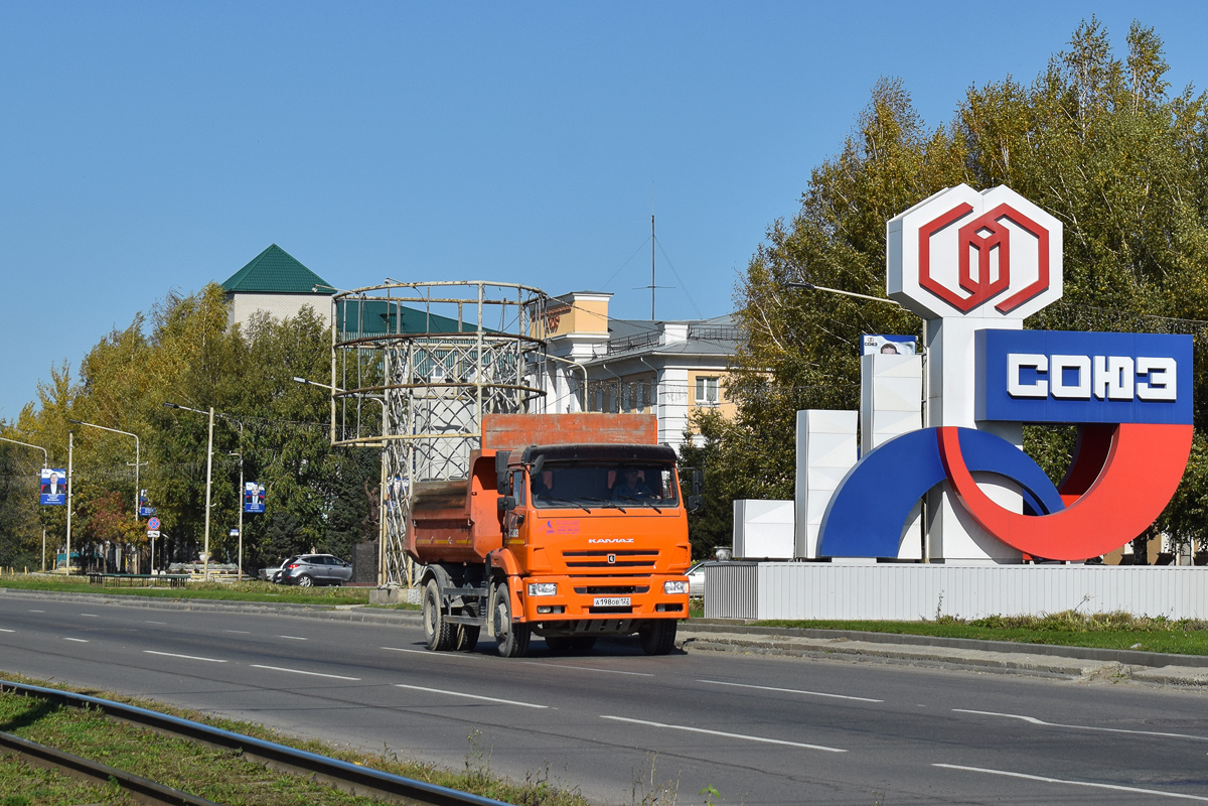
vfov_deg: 16.6
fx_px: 2768
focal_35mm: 82
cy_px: 403
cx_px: 604
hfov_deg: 24.6
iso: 200
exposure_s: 1/1250
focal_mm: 55
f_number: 7.1
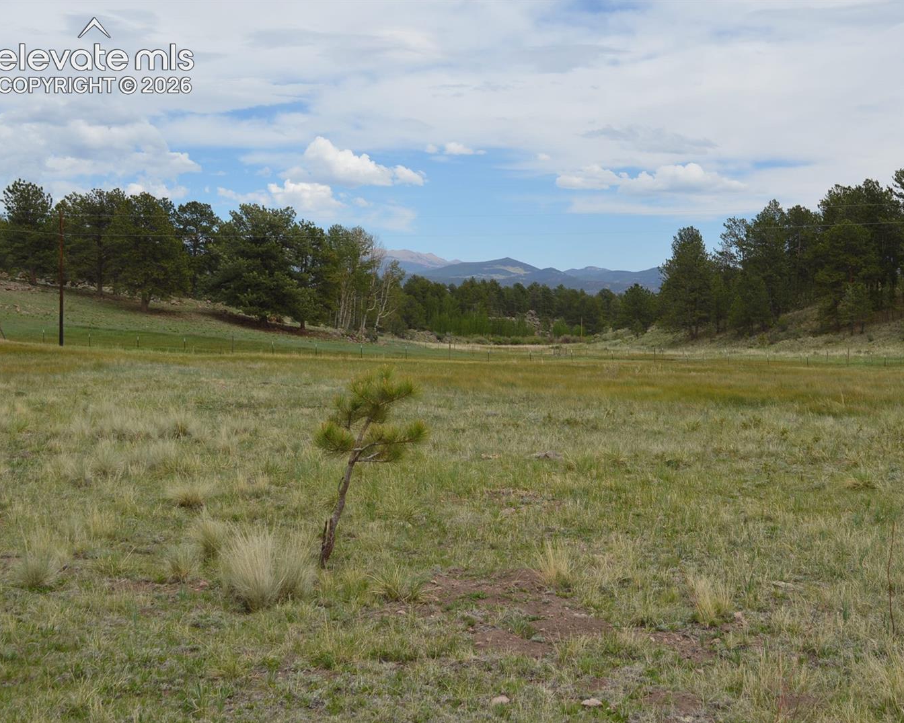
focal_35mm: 51
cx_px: 532
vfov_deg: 29.7
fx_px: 1364
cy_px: 362
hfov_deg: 36.6
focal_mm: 30
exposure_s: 1/250
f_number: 8
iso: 100
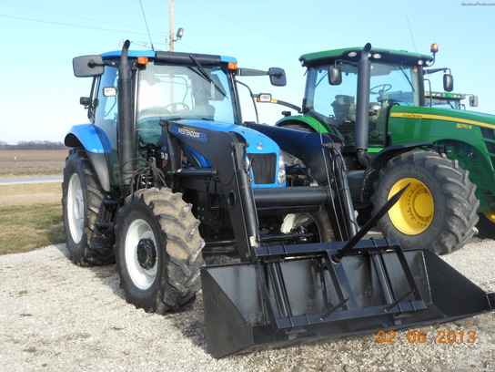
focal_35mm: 45
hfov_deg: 42.1
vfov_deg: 32.2
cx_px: 248
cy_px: 186
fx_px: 643
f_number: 4.6
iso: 80
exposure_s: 1/200
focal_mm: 8.1
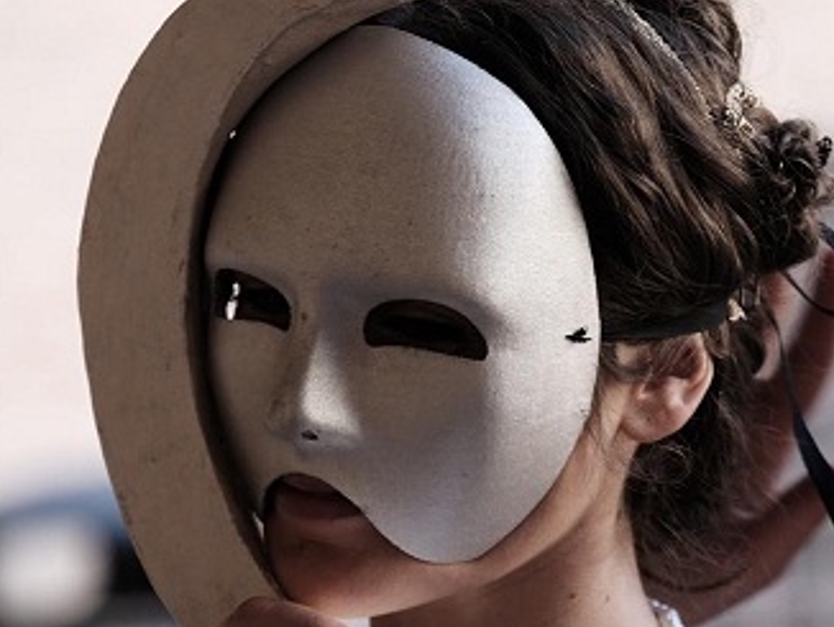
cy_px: 411
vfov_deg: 3.7
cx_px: 609
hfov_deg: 4.9
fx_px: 9789
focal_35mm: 406
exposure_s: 1/110
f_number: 4.4
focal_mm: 141.3
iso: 800
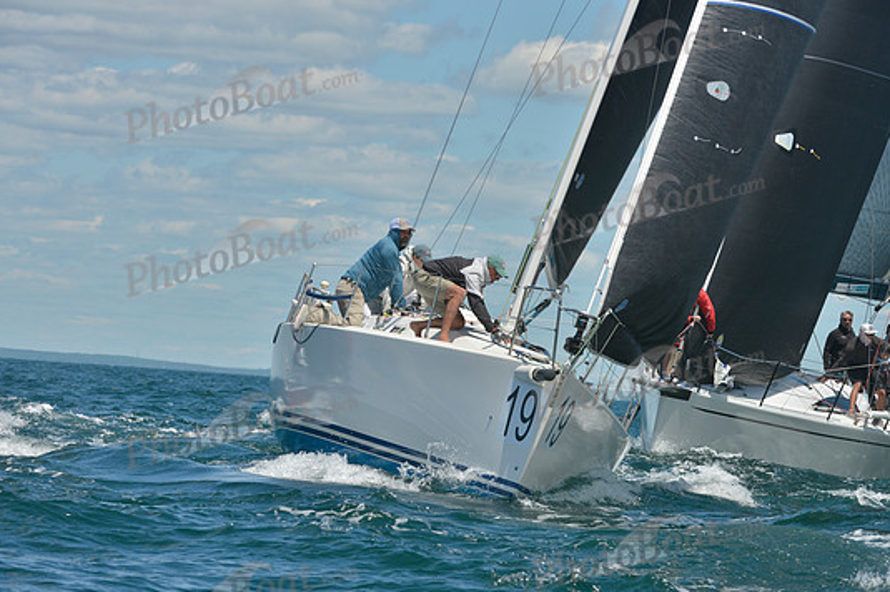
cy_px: 317
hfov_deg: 9.5
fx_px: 5361
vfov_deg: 6.3
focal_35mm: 217
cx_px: 446
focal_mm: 200
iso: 280
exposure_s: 1/800
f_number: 10
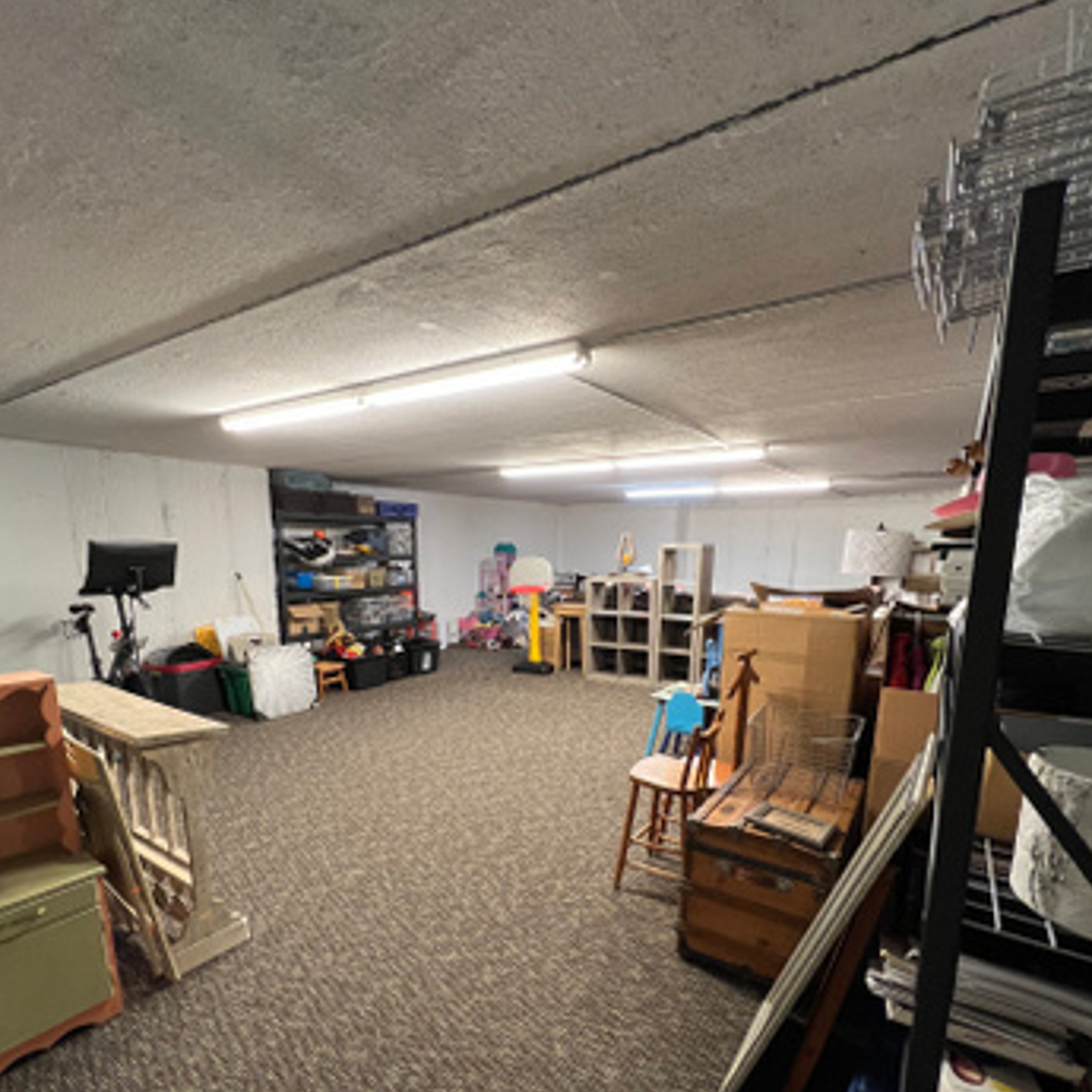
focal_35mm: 16
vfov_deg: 86.1
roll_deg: -0.3
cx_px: 538
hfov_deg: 87.4
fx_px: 571
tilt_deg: -11.2
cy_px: 668
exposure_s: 1/65
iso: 250
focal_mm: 1.57
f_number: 1.8
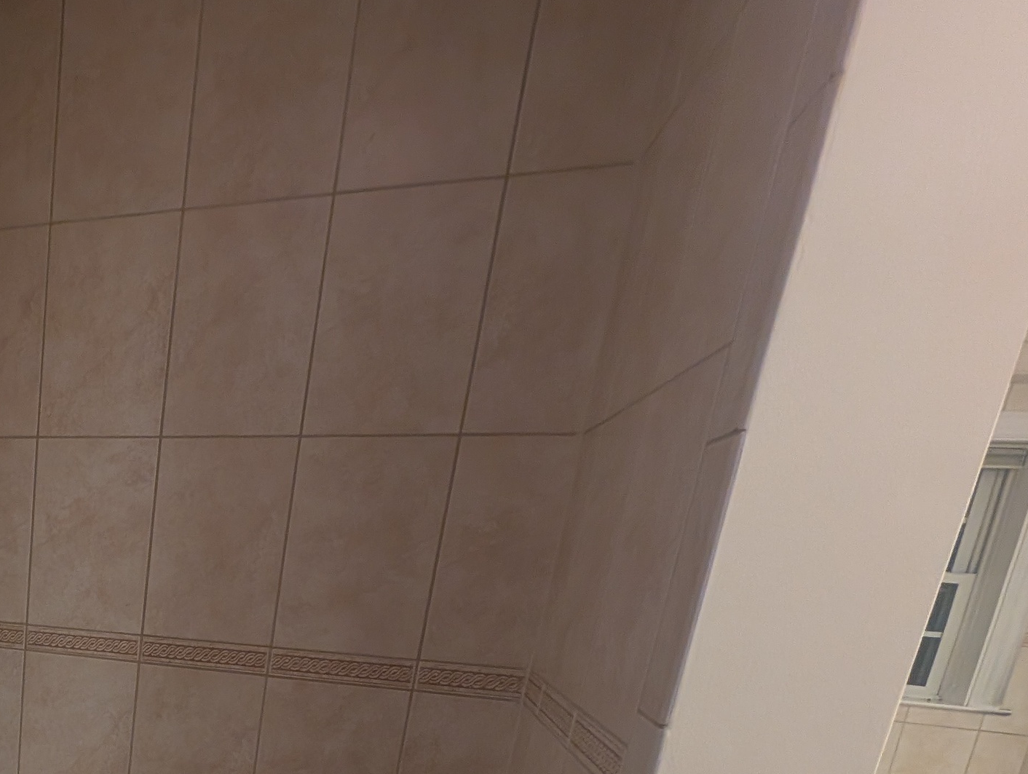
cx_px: 0
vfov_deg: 45.4
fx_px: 773
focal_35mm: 26
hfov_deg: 53.1
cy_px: 764
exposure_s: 1/60
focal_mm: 2.23
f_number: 1.95
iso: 196
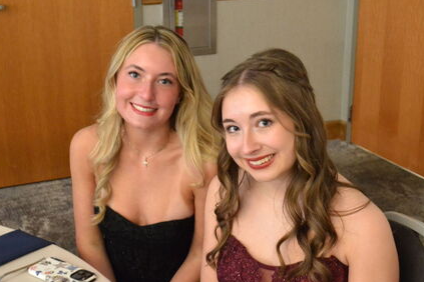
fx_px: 718
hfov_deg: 32.9
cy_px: 147
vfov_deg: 22.3
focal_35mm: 61
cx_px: 214
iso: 3200
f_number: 4.5
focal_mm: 28
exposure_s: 1/15
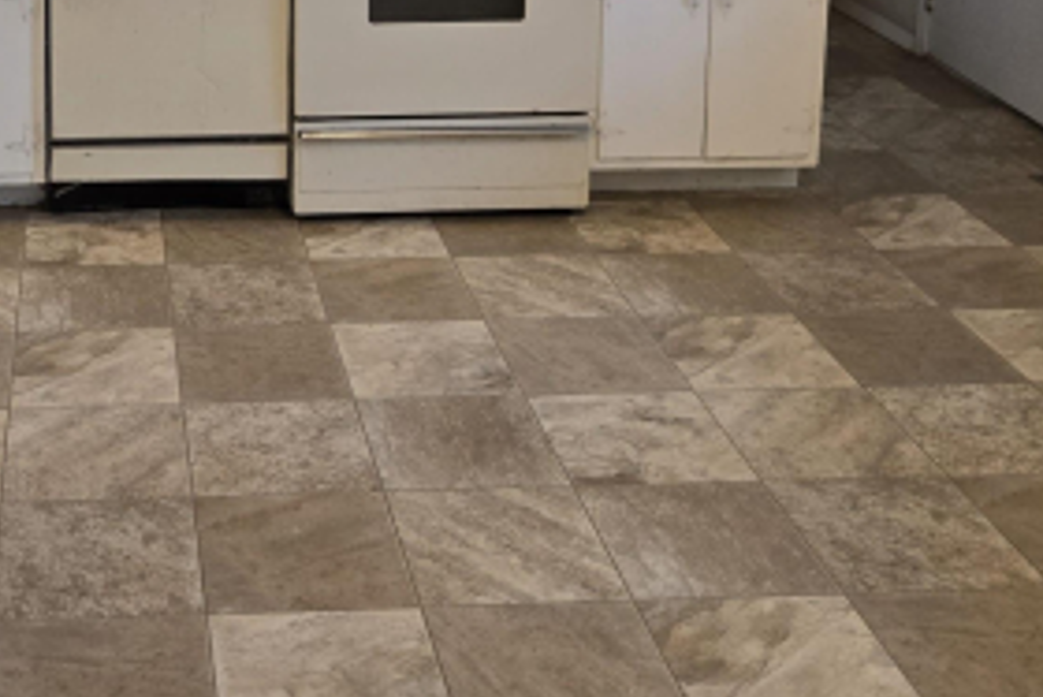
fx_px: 1652
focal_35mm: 57
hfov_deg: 33.7
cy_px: -142
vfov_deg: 22.0
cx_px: 173
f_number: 1.8
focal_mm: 5.4
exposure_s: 1/120
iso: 125
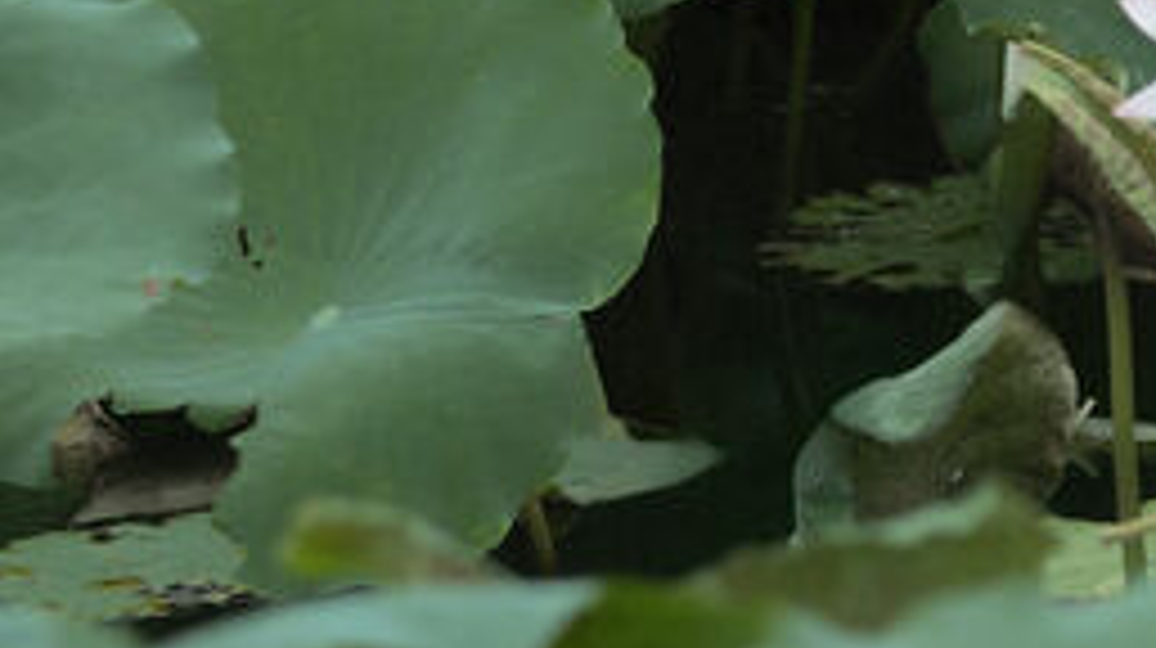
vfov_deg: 1.9
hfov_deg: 3.4
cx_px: 859
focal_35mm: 637
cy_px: 153
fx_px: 19507
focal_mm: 130
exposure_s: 1/1250
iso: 125
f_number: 2.8
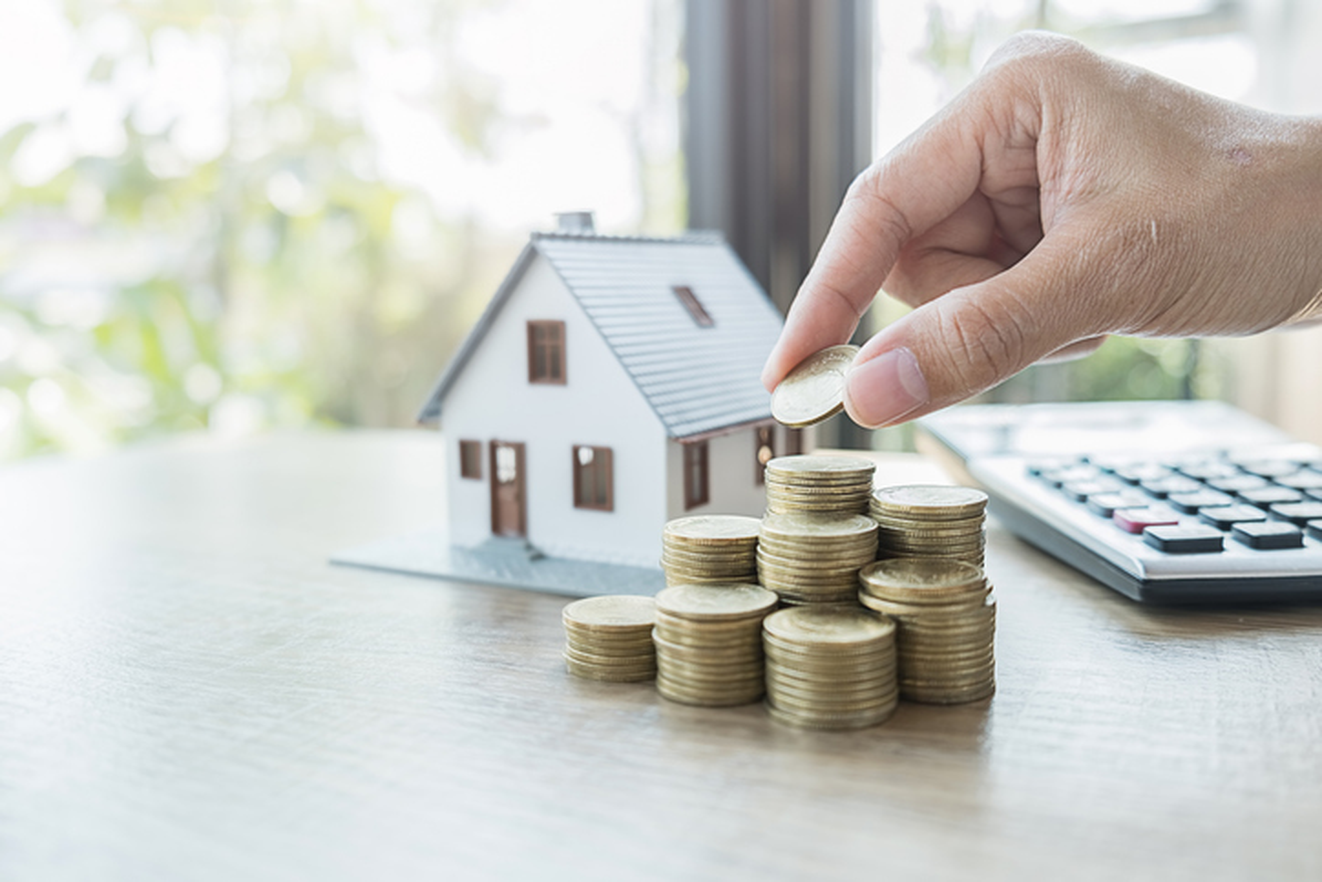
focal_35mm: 33
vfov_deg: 40.0
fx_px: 1212
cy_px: 441
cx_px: 661
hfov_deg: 57.2
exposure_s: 1/125
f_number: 3.2
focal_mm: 22.3
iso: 160
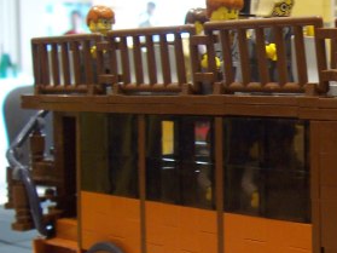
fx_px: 788
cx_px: 349
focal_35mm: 81
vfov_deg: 18.1
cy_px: 175
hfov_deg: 23.0
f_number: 2.8
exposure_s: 1/8
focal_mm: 5.6
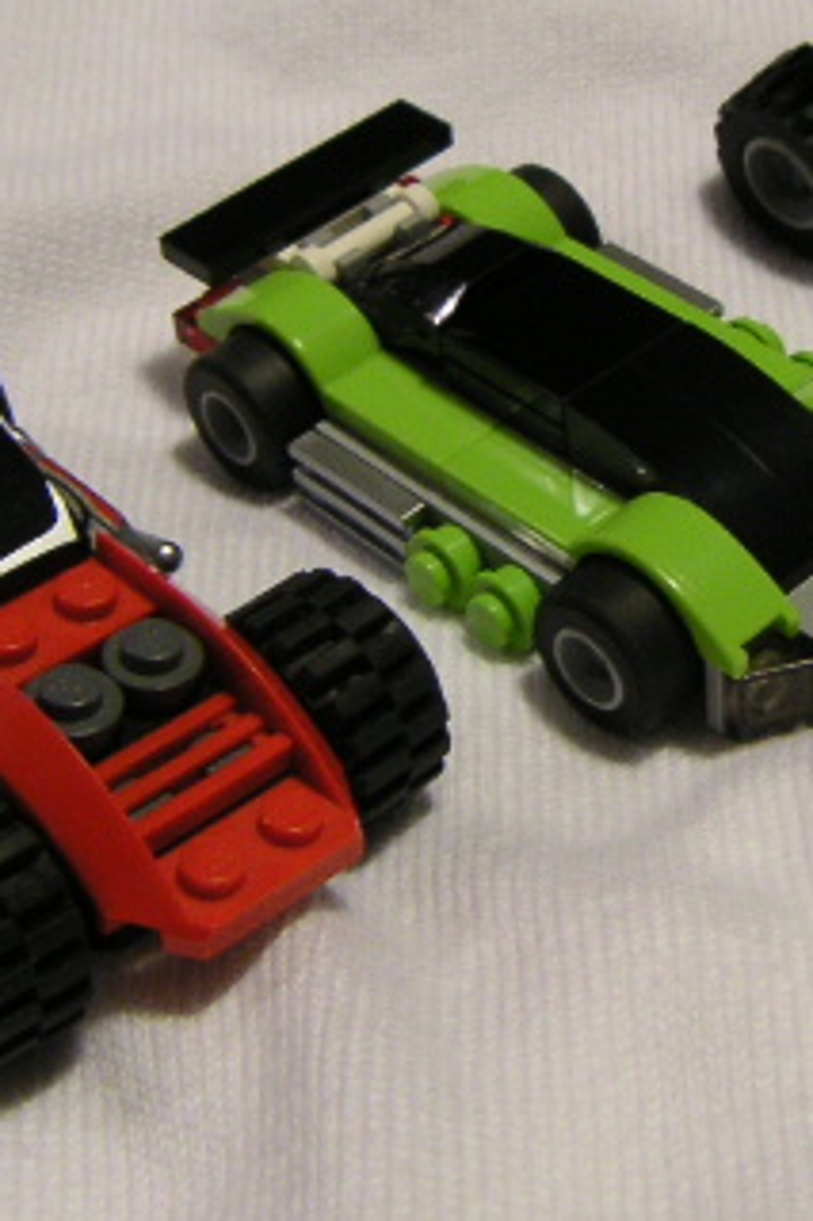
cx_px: 466
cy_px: 385
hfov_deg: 17.7
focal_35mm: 77
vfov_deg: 26.2
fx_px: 2611
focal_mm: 4.8
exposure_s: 1/8
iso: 100
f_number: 2.8
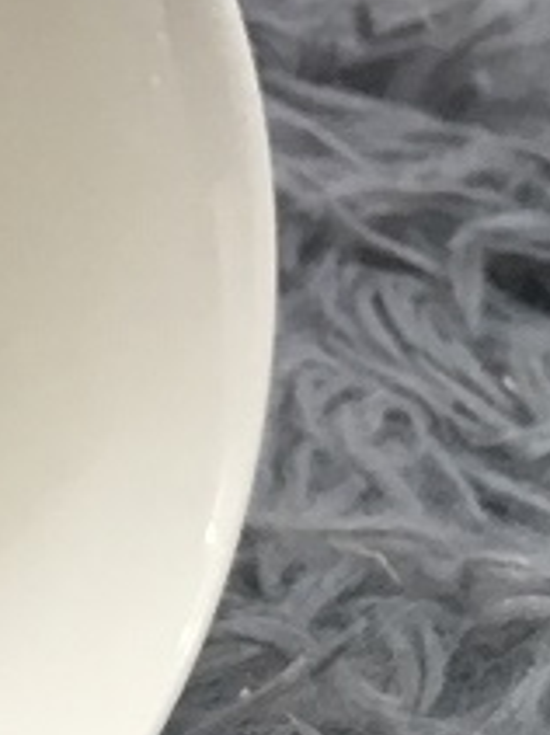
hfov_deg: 8.6
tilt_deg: -13.7
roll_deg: -0.1
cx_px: -477
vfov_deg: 11.6
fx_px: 3499
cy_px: -265
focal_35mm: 165
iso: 100
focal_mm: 4.15
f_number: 2.2
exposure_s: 1/33
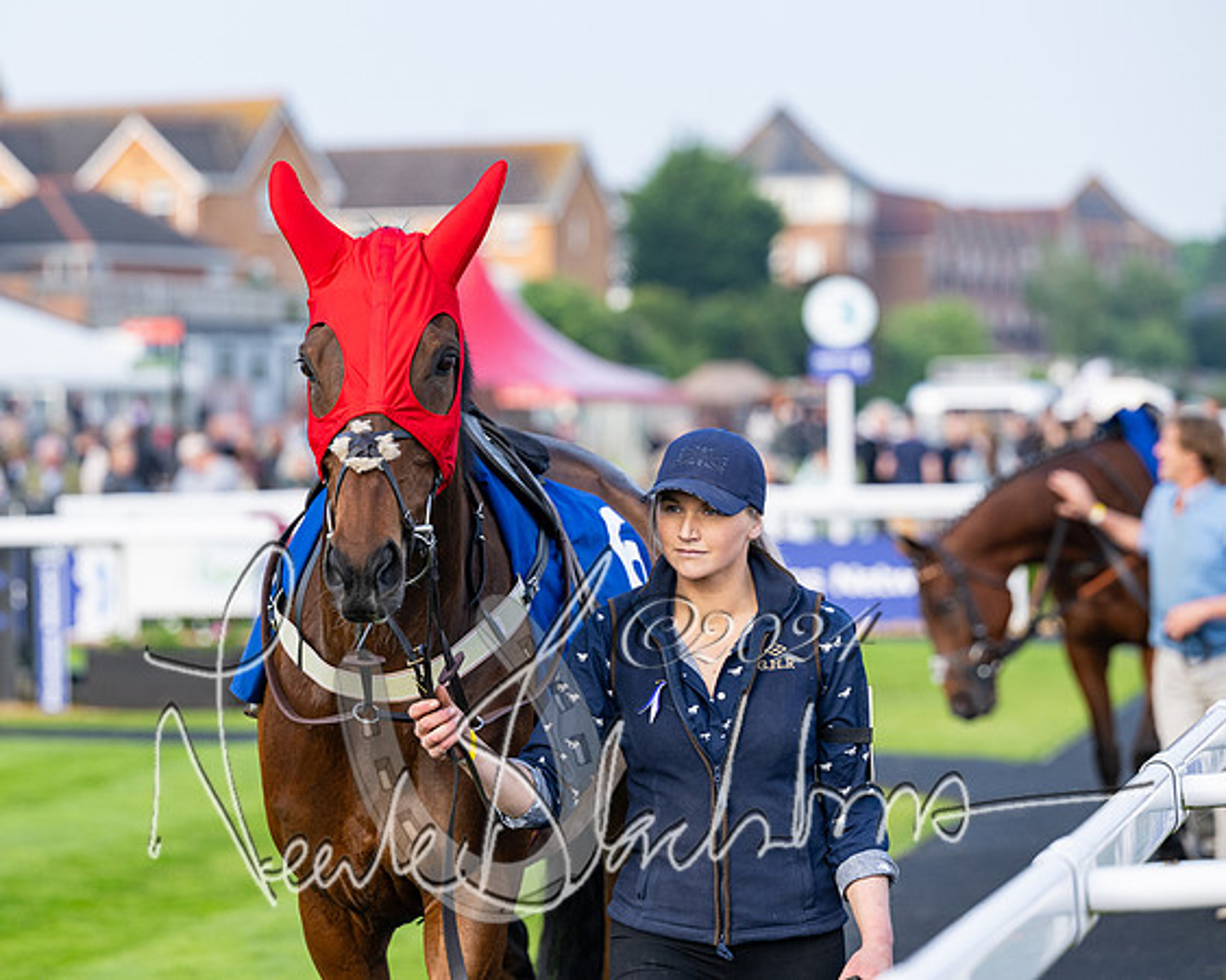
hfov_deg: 11.1
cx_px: 542
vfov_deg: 8.9
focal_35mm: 173
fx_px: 6291
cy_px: 454
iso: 400
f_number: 4
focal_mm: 140
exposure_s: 1/800
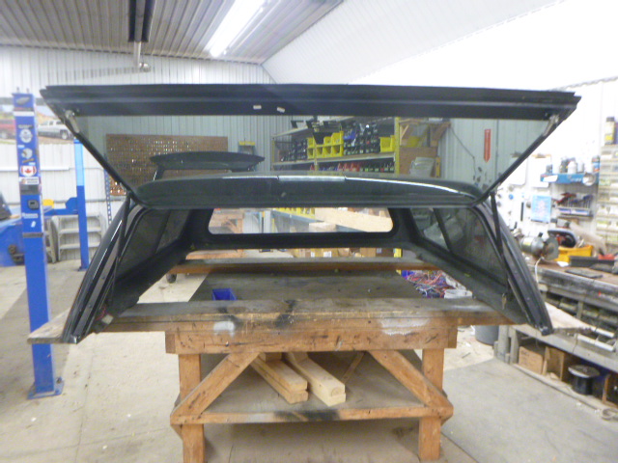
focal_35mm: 25
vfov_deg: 54.9
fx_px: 446
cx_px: 309
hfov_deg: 69.4
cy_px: 232
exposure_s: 1/10
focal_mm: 4.5
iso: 400
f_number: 3.9
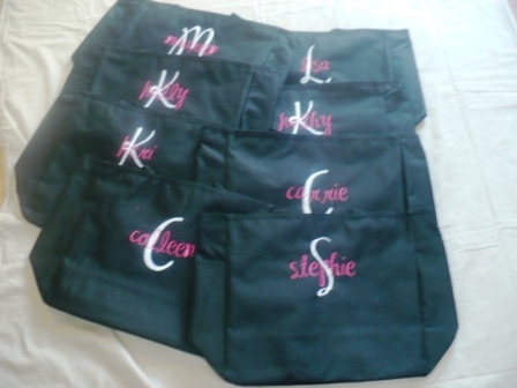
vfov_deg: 38.7
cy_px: 194
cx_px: 258
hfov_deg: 50.1
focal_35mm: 37
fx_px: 553
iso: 200
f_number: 2.8
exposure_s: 1/8
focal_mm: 6.1
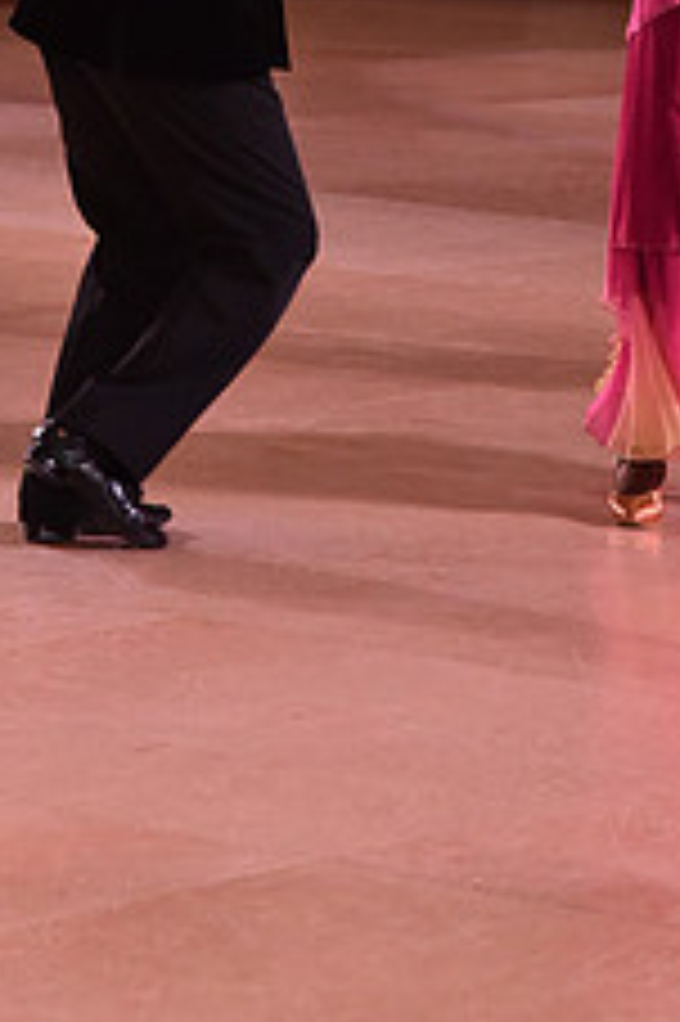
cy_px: -266
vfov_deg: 8.4
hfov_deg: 5.6
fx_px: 6895
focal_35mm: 243
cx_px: 466
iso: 2500
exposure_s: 1/320
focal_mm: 95
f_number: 6.3
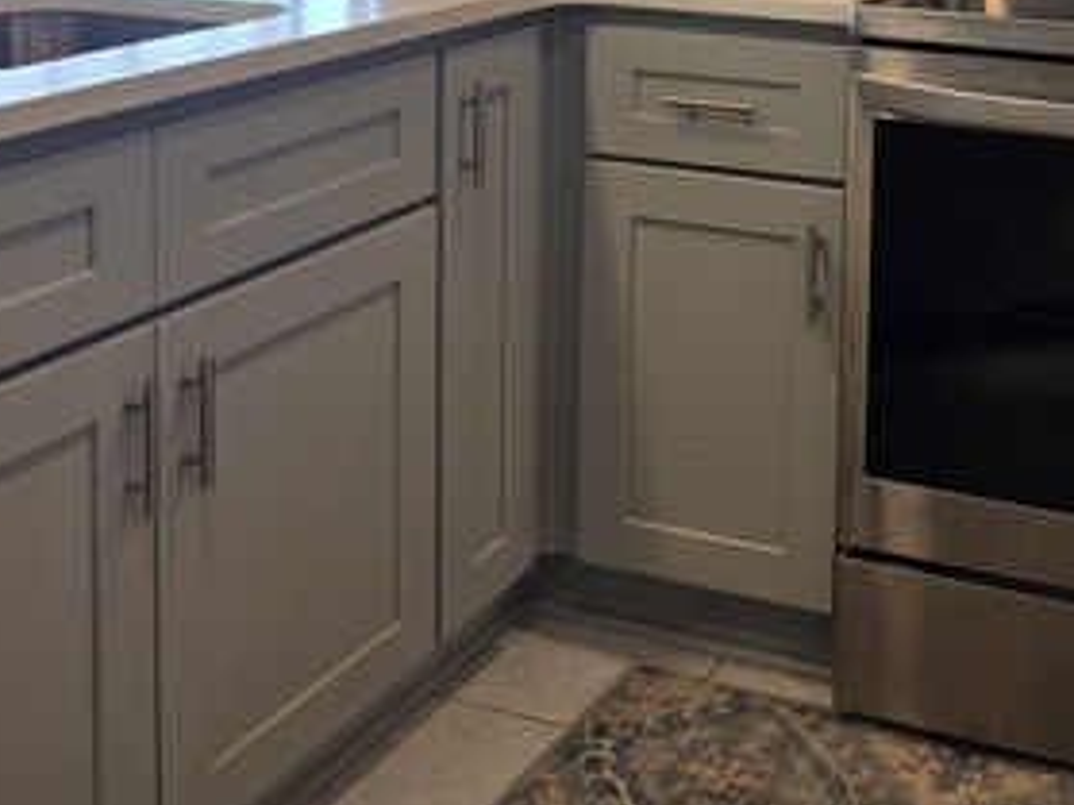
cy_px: -50
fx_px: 1706
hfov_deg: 34.0
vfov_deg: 24.9
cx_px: 853
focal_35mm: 55
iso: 64
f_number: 1.7
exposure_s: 1/120
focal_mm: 6.3
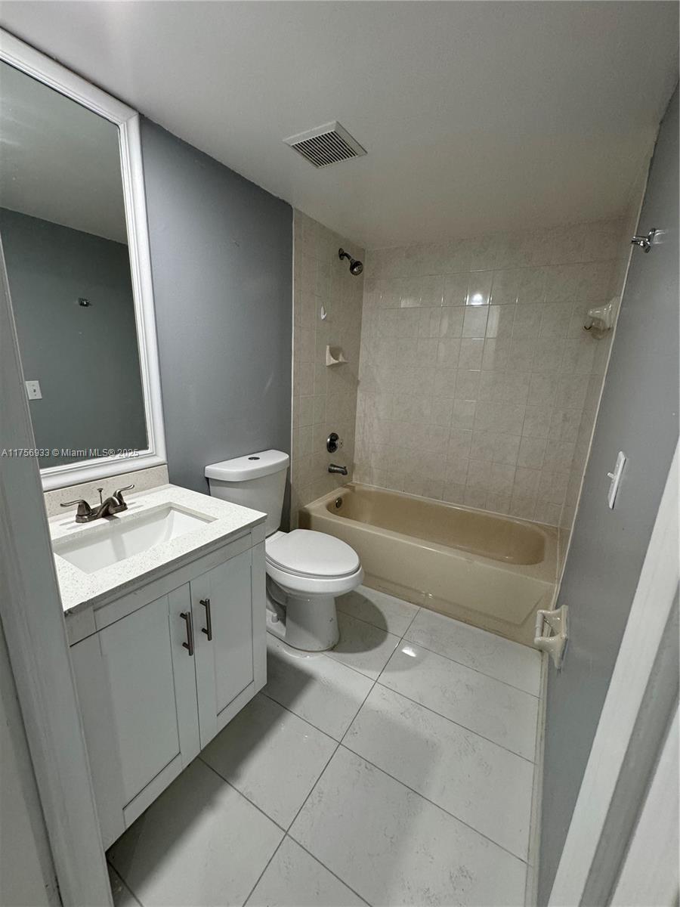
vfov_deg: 102.1
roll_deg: -2.2
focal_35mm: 14
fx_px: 367
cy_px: 454
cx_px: 340
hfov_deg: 85.7
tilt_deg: -13.7
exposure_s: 1/60
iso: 250
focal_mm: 2.22
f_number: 2.2
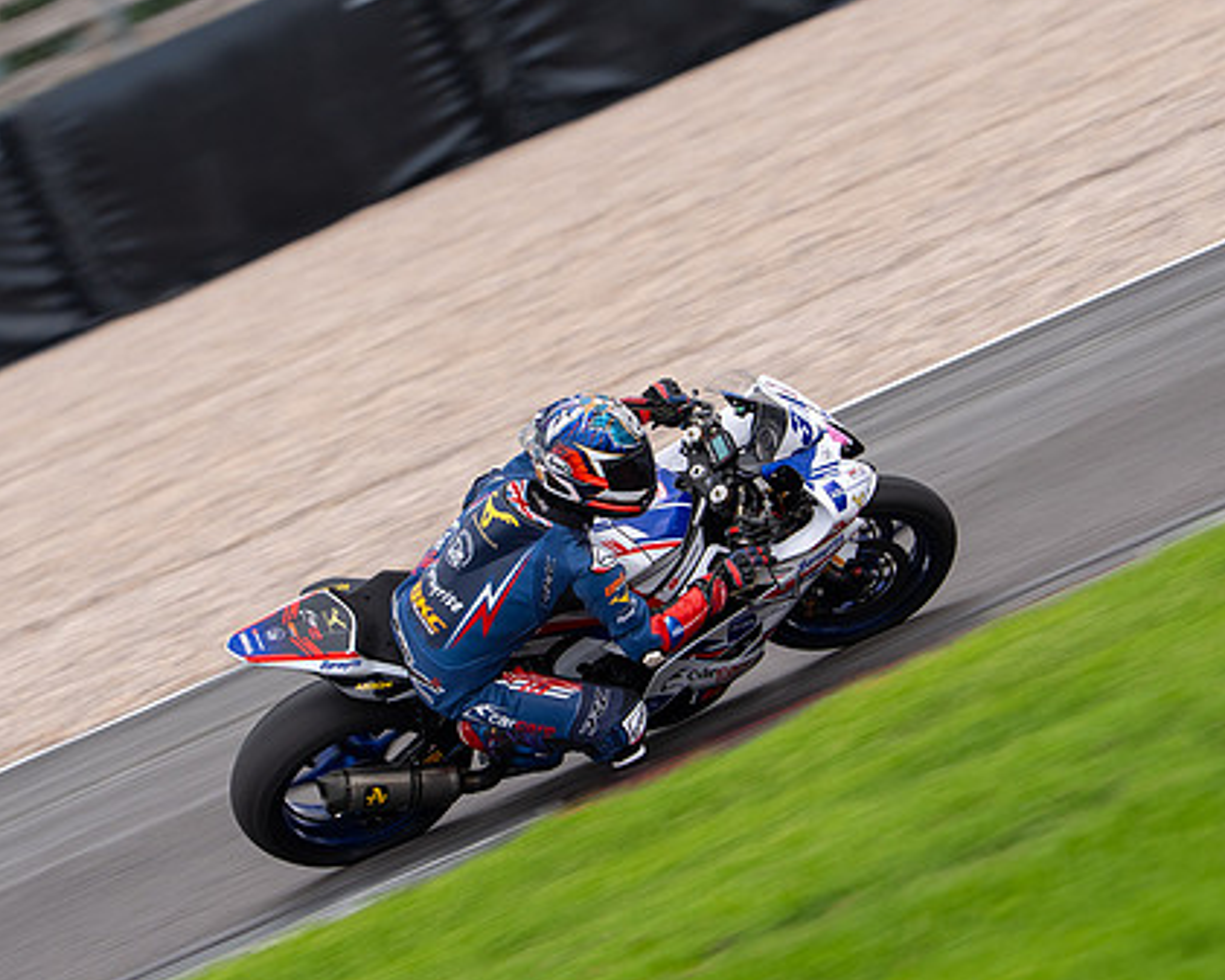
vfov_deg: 2.7
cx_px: 626
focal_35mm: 575
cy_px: 545
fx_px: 20852
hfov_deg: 3.4
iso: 320
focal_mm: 344
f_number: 6.3
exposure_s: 1/320
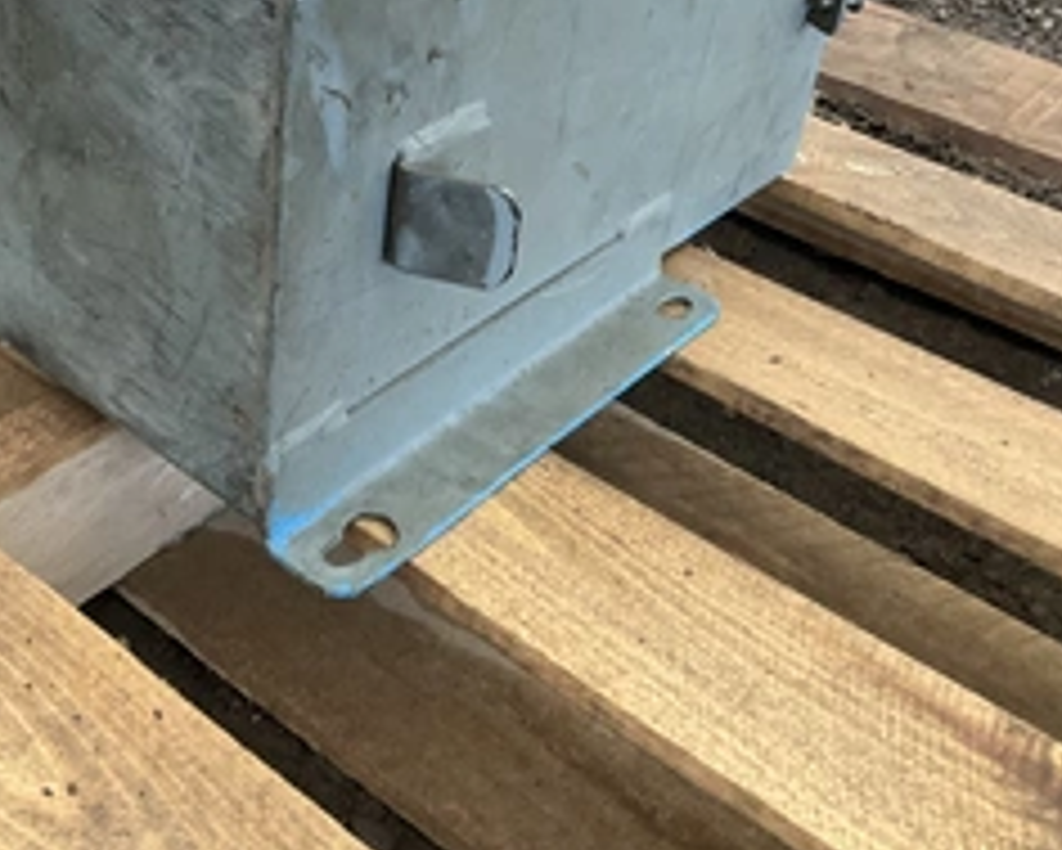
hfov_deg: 38.2
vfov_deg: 30.8
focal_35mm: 48
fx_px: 1509
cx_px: 324
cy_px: 184
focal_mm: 3
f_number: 1.8
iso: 160
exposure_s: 1/60
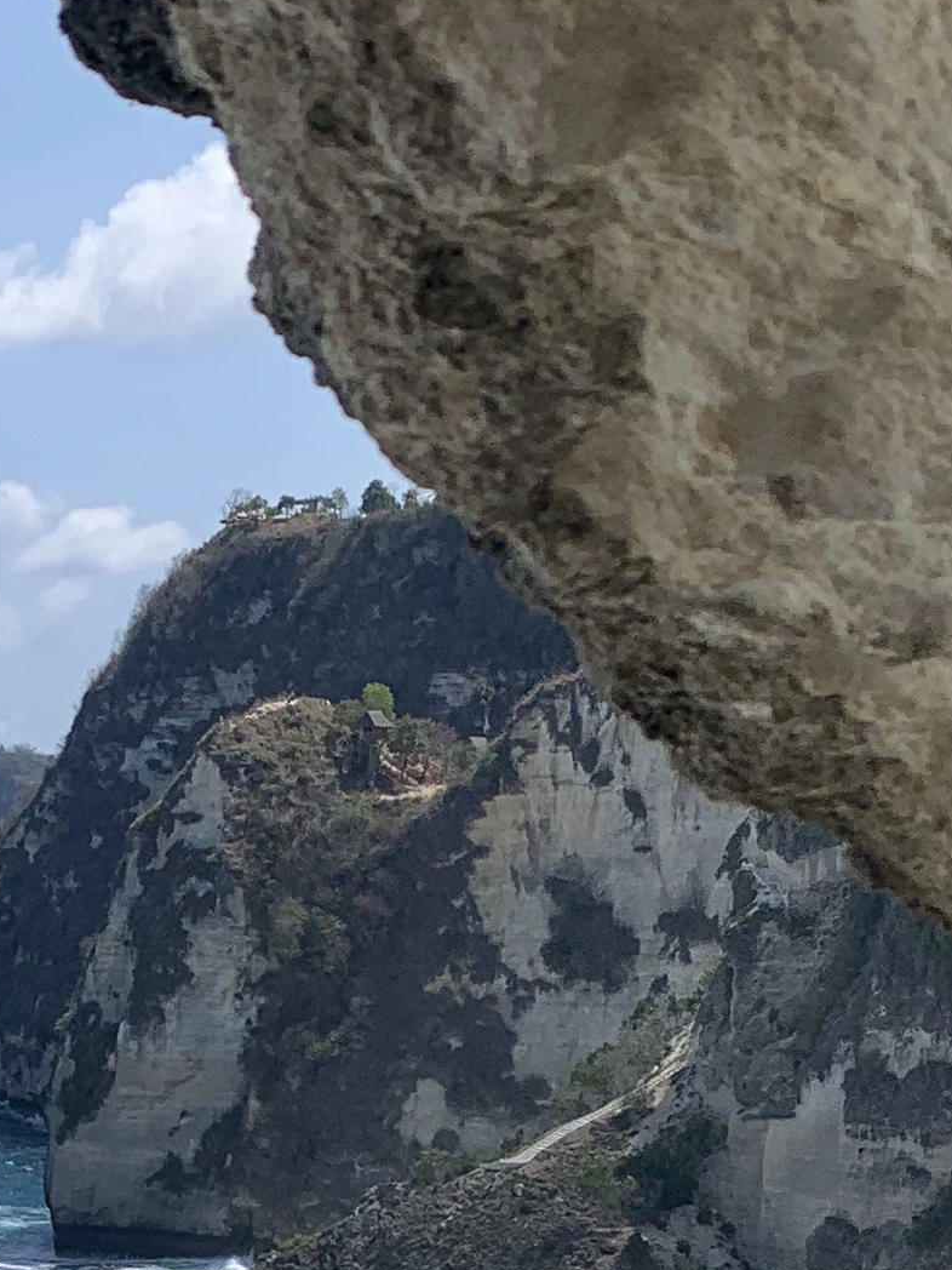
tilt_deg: -11.7
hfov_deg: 14.5
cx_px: -47
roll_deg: -1.8
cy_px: 1595
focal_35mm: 100
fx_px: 3667
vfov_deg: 18.4
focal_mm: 4.25
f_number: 1.8
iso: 25
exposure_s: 1/4098
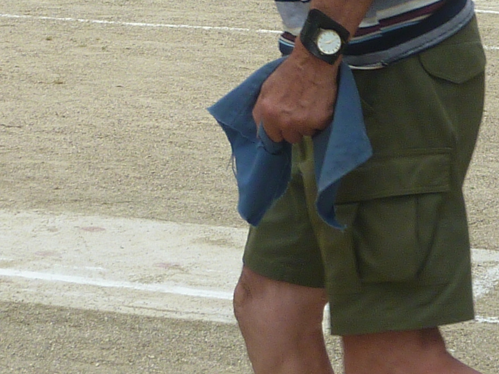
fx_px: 3012
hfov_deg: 9.4
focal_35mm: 209
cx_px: 435
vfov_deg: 7.1
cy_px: -14
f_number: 3.8
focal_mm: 8.5
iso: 100
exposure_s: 1/320
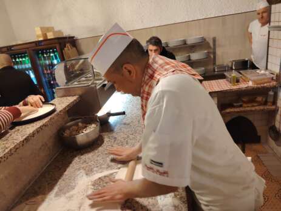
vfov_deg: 56.9
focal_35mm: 24
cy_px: 106
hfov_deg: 71.6
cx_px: 140
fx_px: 195
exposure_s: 1/100
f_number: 1.75
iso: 3291
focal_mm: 5.25
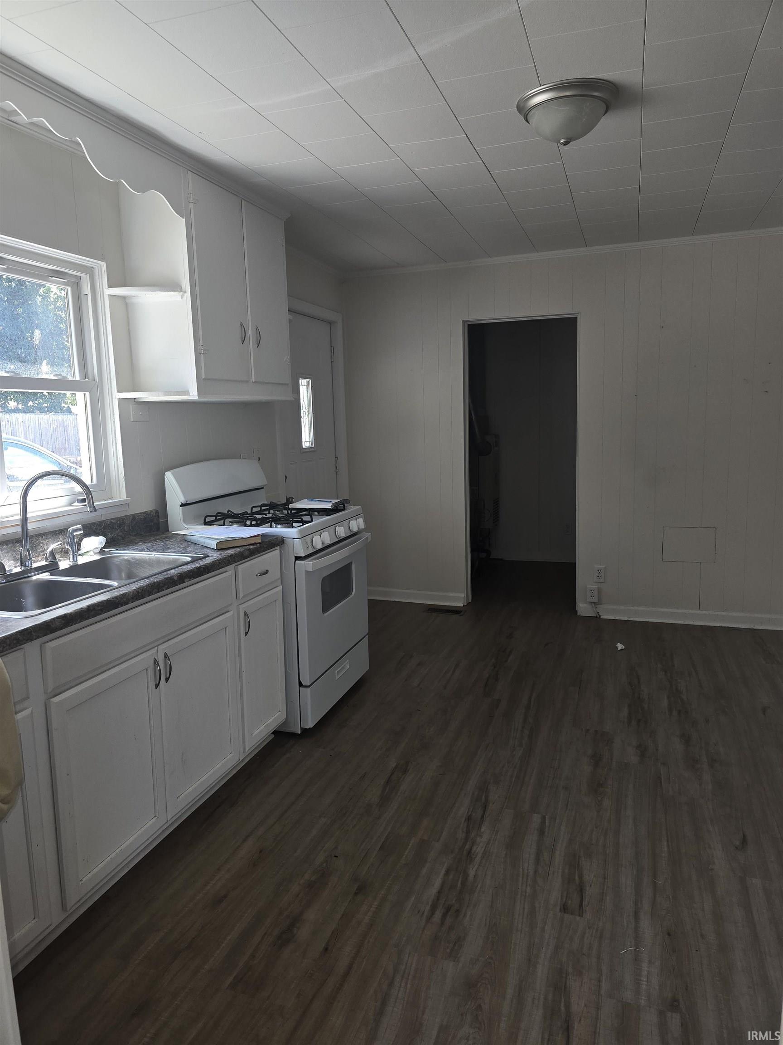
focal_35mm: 23
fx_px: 694
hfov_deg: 58.9
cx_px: 392
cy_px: 522
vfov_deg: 73.9
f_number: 1.7
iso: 40
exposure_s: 1/60
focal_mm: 6.3
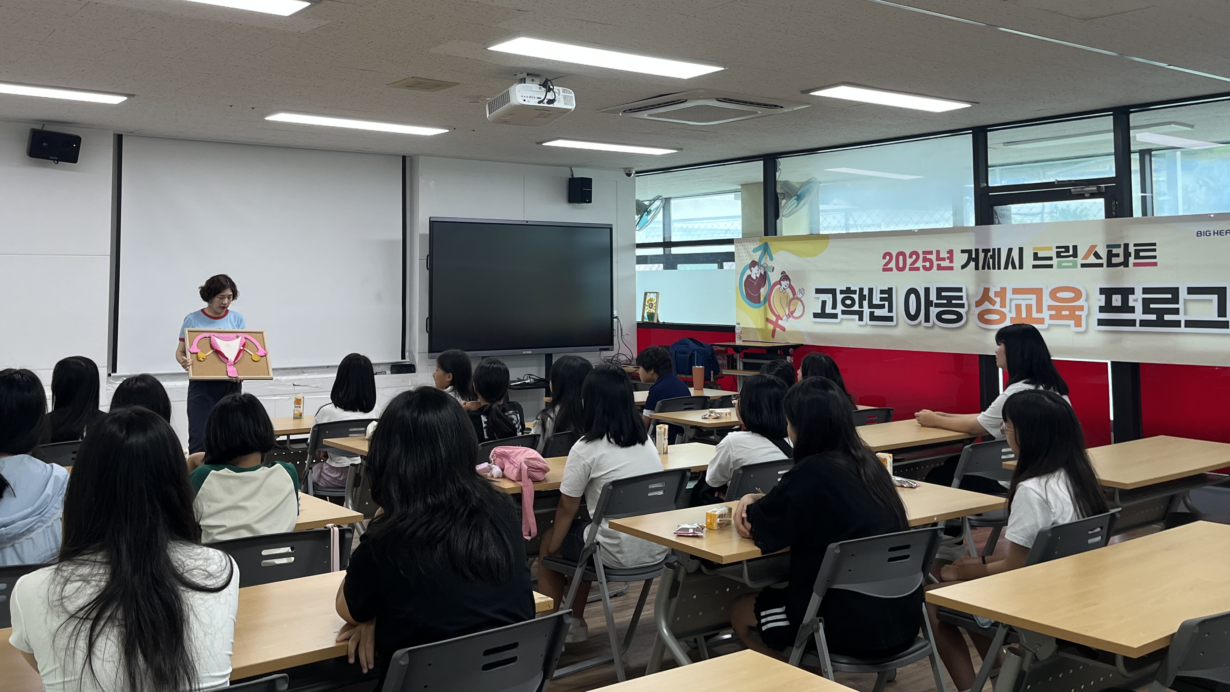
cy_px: 201
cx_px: 547
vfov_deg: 34.2
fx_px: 1109
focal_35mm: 34
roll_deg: -0.9
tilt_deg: +3.3
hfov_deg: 57.9
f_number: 1.6
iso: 100
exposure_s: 1/120
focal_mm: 5.1
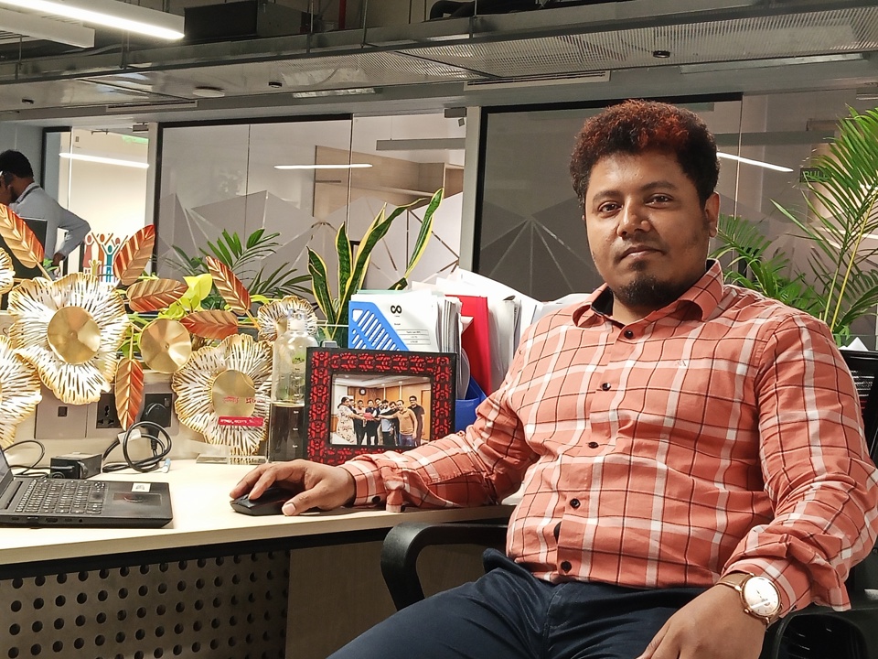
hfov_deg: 35.5
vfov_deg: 27.0
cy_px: 330
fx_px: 1370
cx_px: 439
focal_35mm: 54
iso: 640
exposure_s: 1/50
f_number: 1.8
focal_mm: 3.98
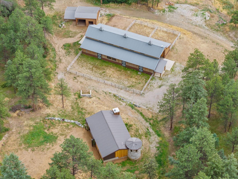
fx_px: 571
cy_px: 82
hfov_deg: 23.6
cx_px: 121
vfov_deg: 17.8
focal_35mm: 83
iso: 590
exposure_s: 1/15
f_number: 2.8
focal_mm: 19.35
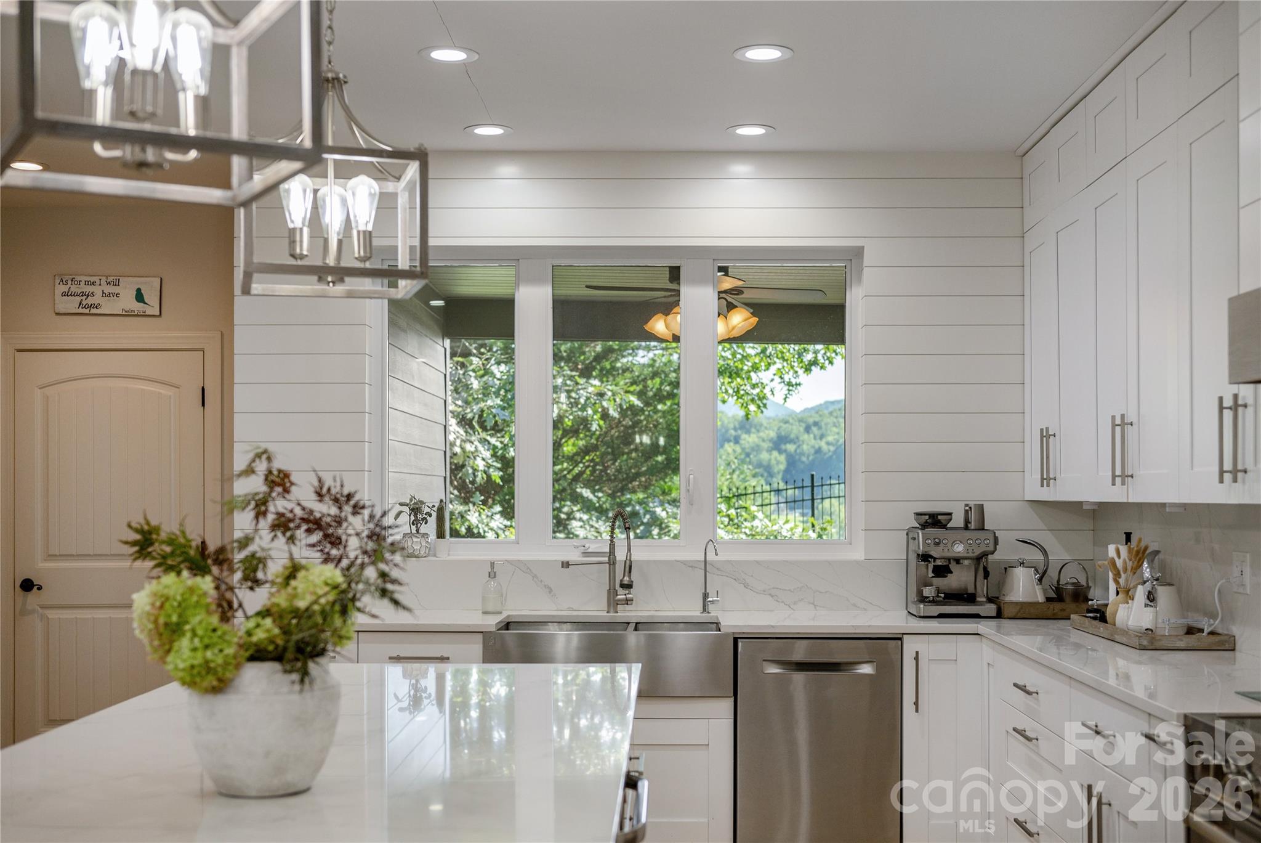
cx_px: 630
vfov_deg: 33.4
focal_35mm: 40
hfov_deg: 48.4
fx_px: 1402
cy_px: 422
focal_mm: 40
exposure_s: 1/320
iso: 320
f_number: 3.2
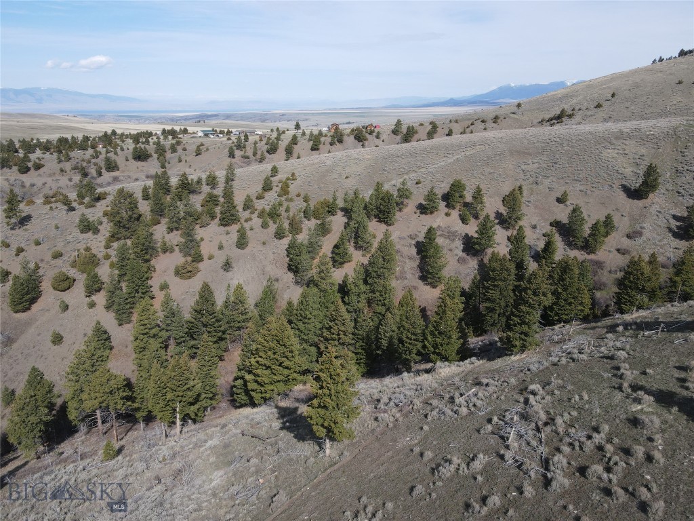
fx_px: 481
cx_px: 347
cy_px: 260
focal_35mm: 24
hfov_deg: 71.6
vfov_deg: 56.8
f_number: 2.8
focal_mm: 4.5
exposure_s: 1/640
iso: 100
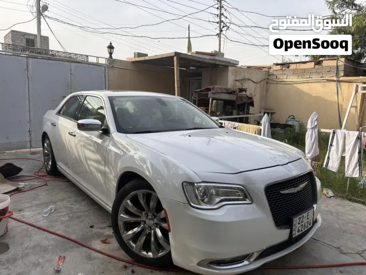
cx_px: 183
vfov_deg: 56.8
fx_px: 254
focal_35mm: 24
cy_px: 138
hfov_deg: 71.6
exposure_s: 1/2252
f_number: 1.78
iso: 80
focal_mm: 6.86
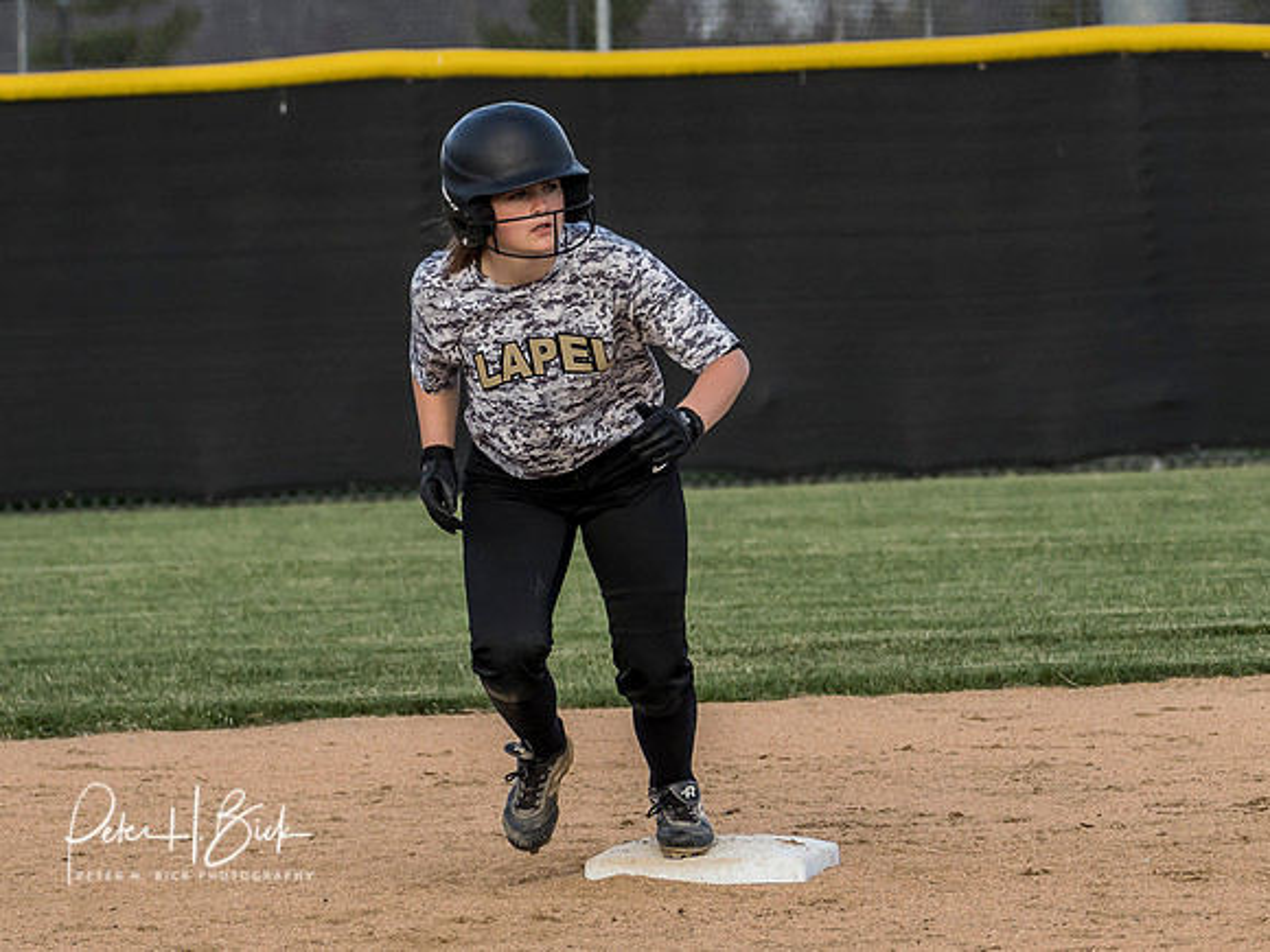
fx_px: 15736
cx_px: 548
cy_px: 305
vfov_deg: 3.5
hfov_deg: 4.6
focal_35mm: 429
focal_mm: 138
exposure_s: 1/1000
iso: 400
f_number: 5.6
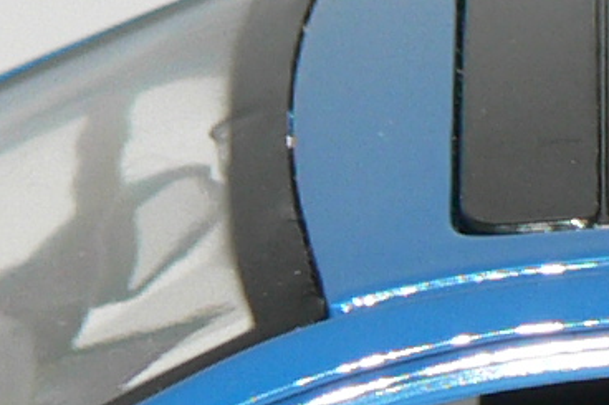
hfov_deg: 3.1
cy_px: 795
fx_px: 11126
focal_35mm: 658
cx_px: 581
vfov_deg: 2.1
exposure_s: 1/60
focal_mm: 15.2
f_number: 3.2
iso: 80
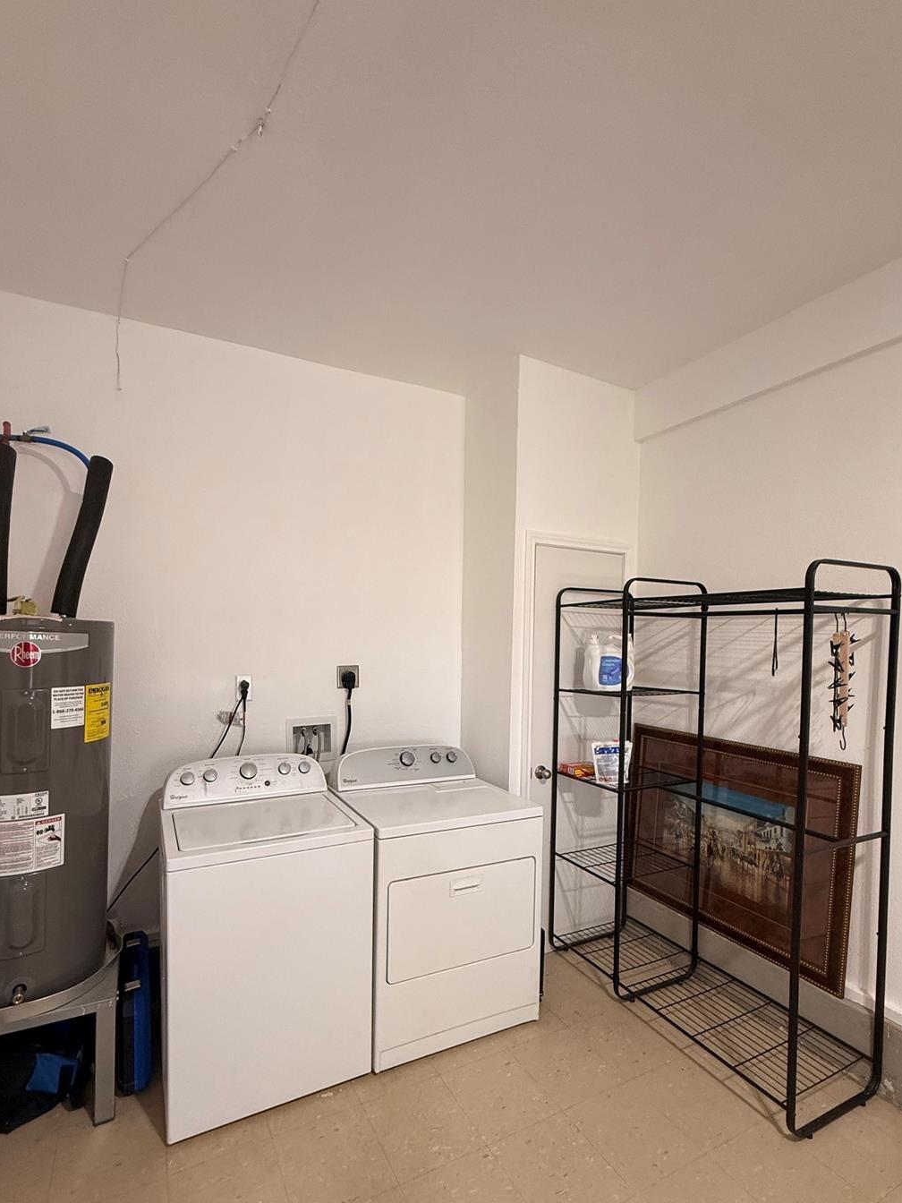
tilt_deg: -0.9
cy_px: 659
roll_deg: -1.3
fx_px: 556
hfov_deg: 77.8
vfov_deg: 94.2
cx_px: 399
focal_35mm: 16
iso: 200
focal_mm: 2.22
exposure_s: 1/120
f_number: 2.2
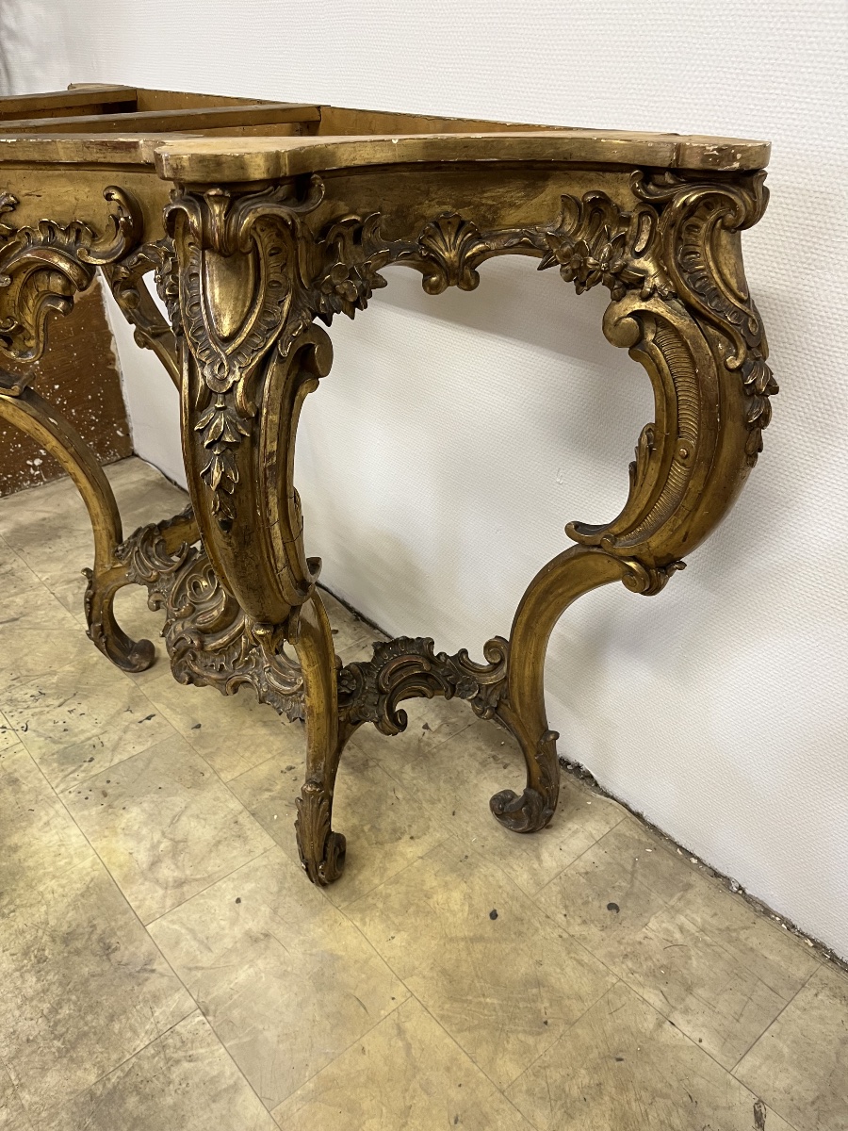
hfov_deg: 53.1
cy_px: 566
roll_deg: +2.1
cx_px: 424
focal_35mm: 26
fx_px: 849
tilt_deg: -31.4
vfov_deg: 67.3
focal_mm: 5.1
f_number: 1.6
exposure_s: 1/50
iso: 100
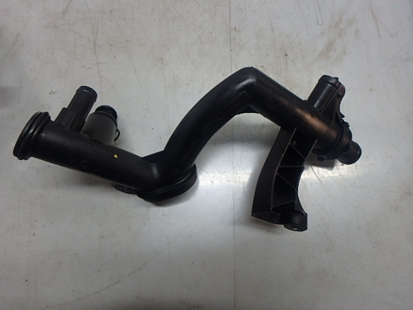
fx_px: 251
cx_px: 206
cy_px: 155
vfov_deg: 63.4
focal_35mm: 21
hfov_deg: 79.0
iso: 200
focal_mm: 3.7
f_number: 3.5
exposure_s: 1/50
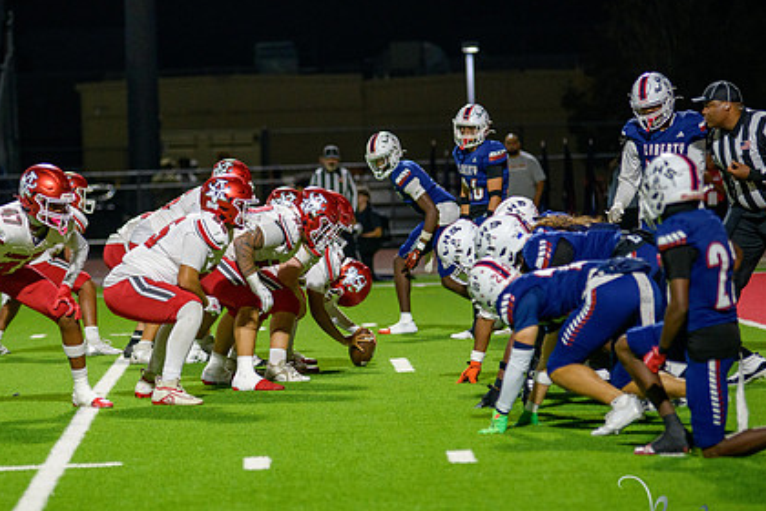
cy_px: 256
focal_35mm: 207
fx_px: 4404
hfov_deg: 9.9
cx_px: 285
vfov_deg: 6.6
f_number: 2.8
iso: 2000
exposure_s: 1/320
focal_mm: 150
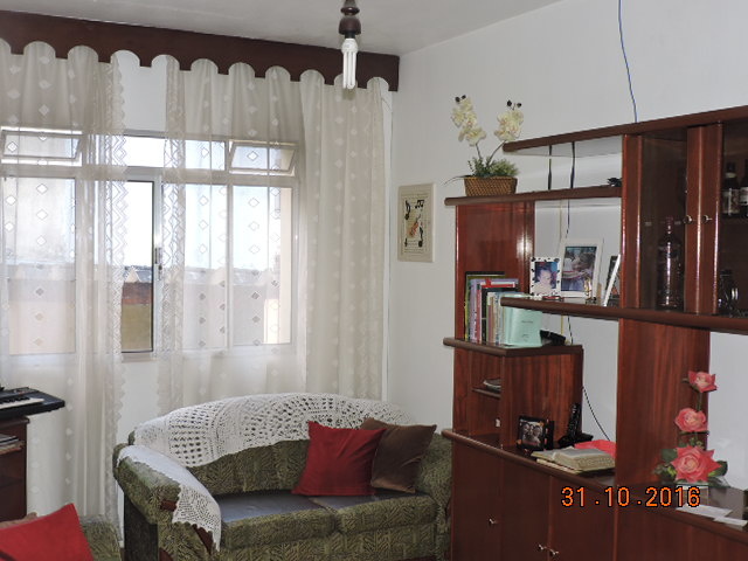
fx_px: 929
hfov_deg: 43.9
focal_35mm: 43
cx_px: 374
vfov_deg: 33.6
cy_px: 280
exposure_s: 1/30
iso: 200
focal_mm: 7.7
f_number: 3.4
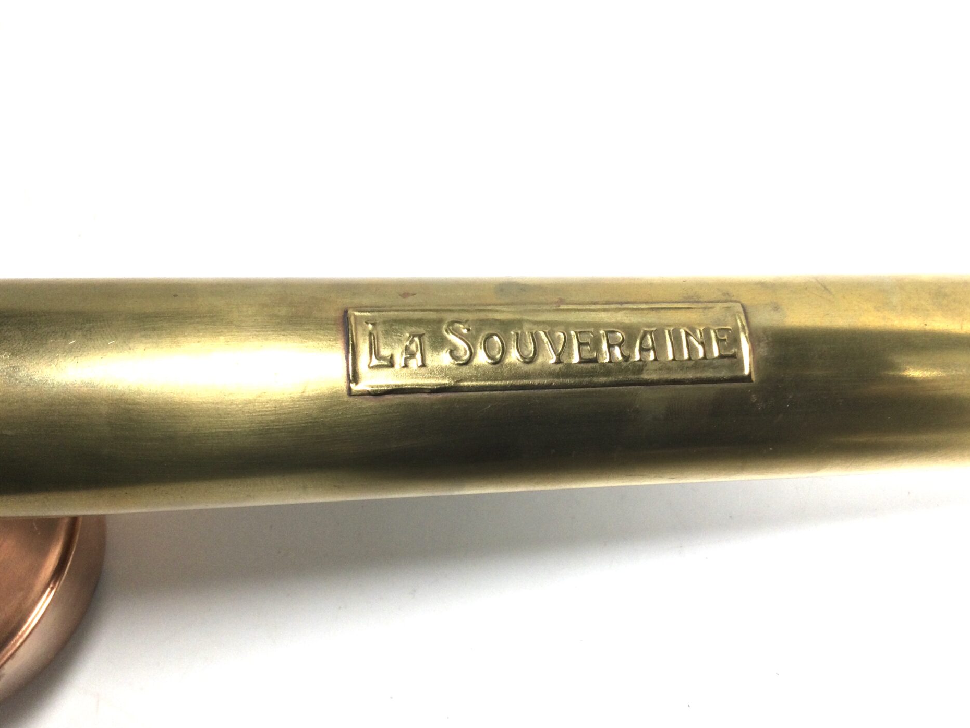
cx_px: 483
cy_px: 373
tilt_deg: -69.4
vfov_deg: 44.2
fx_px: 897
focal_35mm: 32
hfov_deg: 56.8
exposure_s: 1/100
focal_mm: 3.3
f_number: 2.4
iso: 32
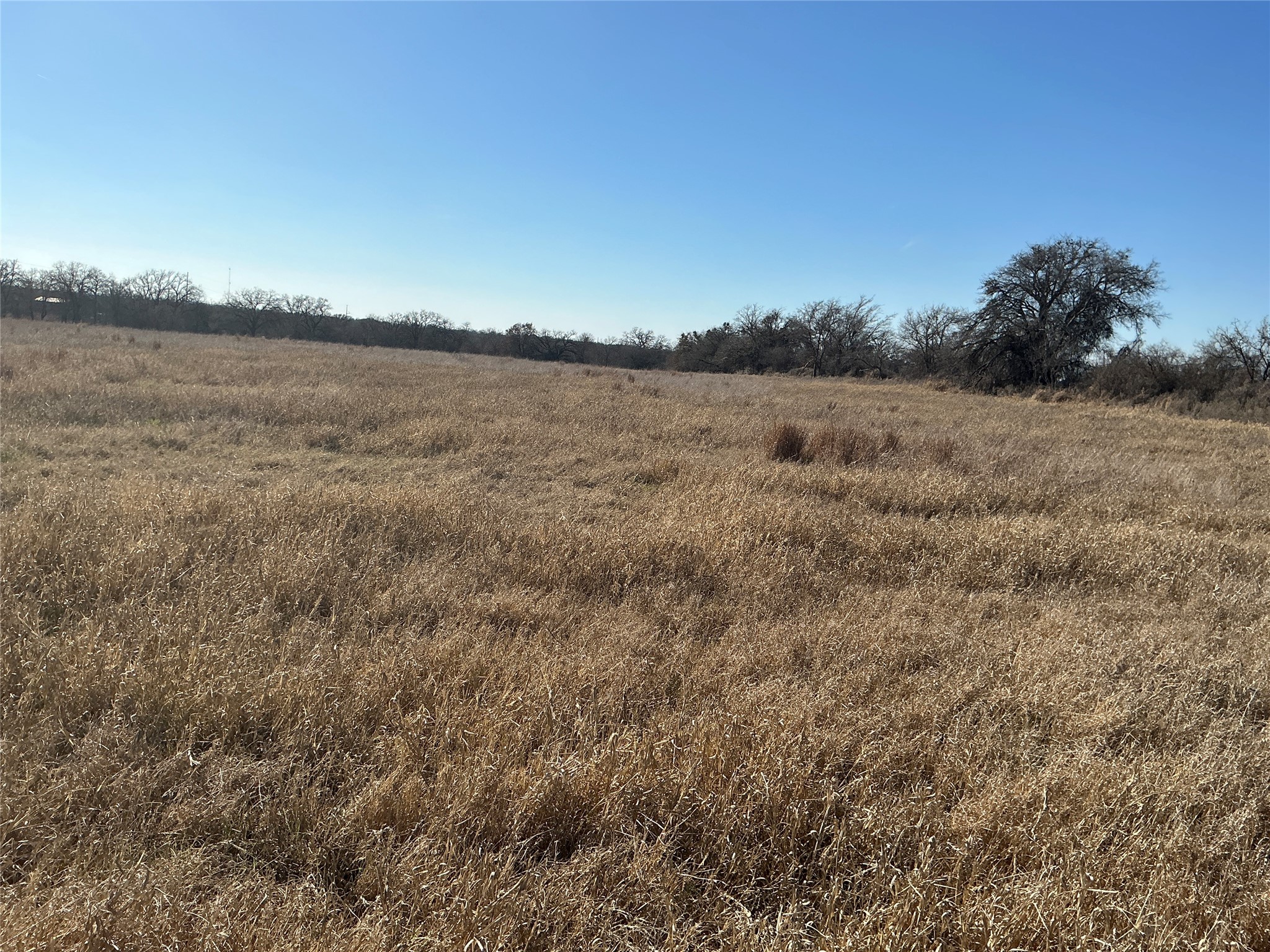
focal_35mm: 28
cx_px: 635
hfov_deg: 63.4
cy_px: 476
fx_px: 1027
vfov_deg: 49.7
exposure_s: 1/3125
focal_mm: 3
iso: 25
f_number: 1.8
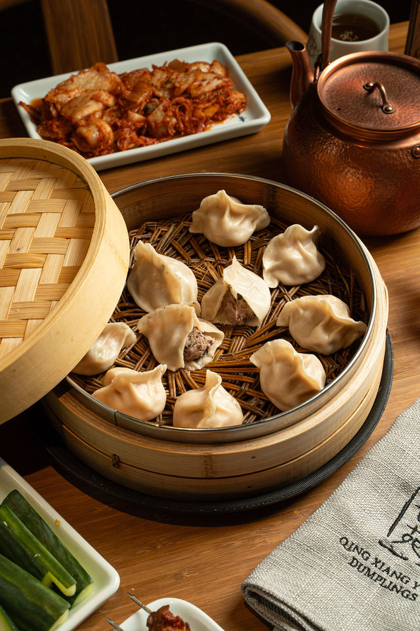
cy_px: 316
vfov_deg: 32.4
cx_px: 210
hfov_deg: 21.9
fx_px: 1085
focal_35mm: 62
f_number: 11
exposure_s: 1/250
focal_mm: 62
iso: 500
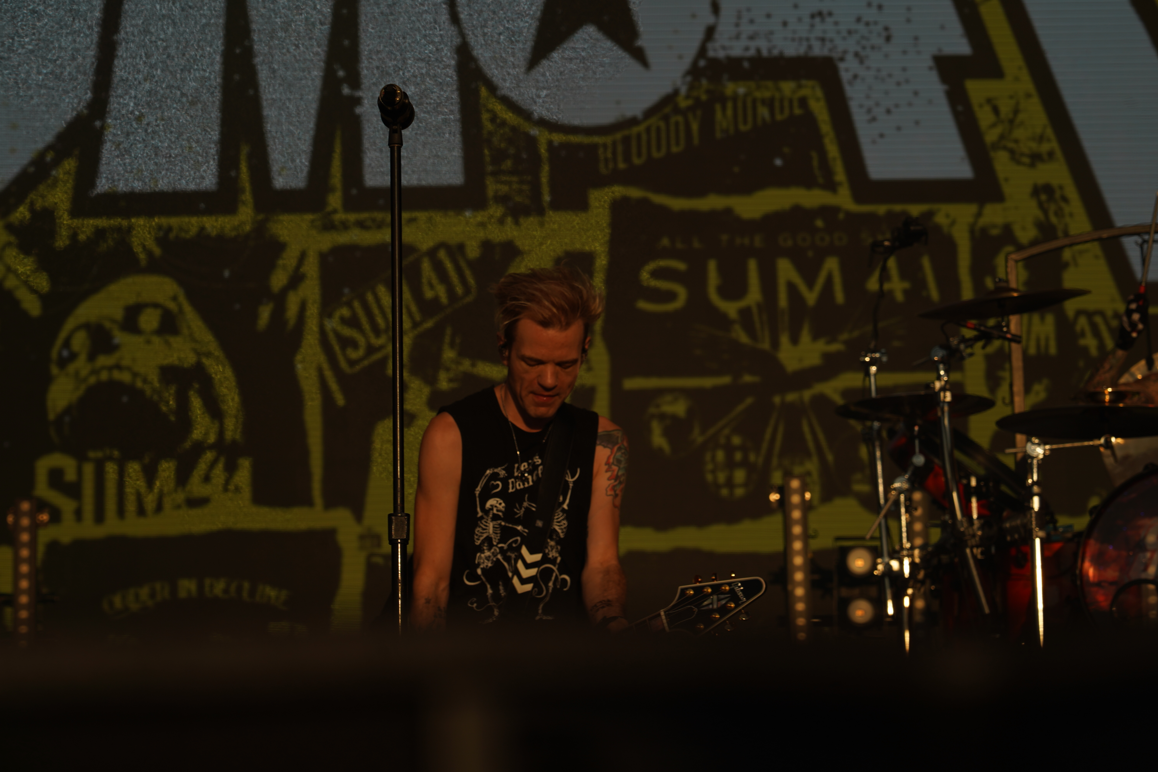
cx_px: 579
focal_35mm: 105
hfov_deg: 19.5
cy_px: 386
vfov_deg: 13.0
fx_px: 3377
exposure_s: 1/800
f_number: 8
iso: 100
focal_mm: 105
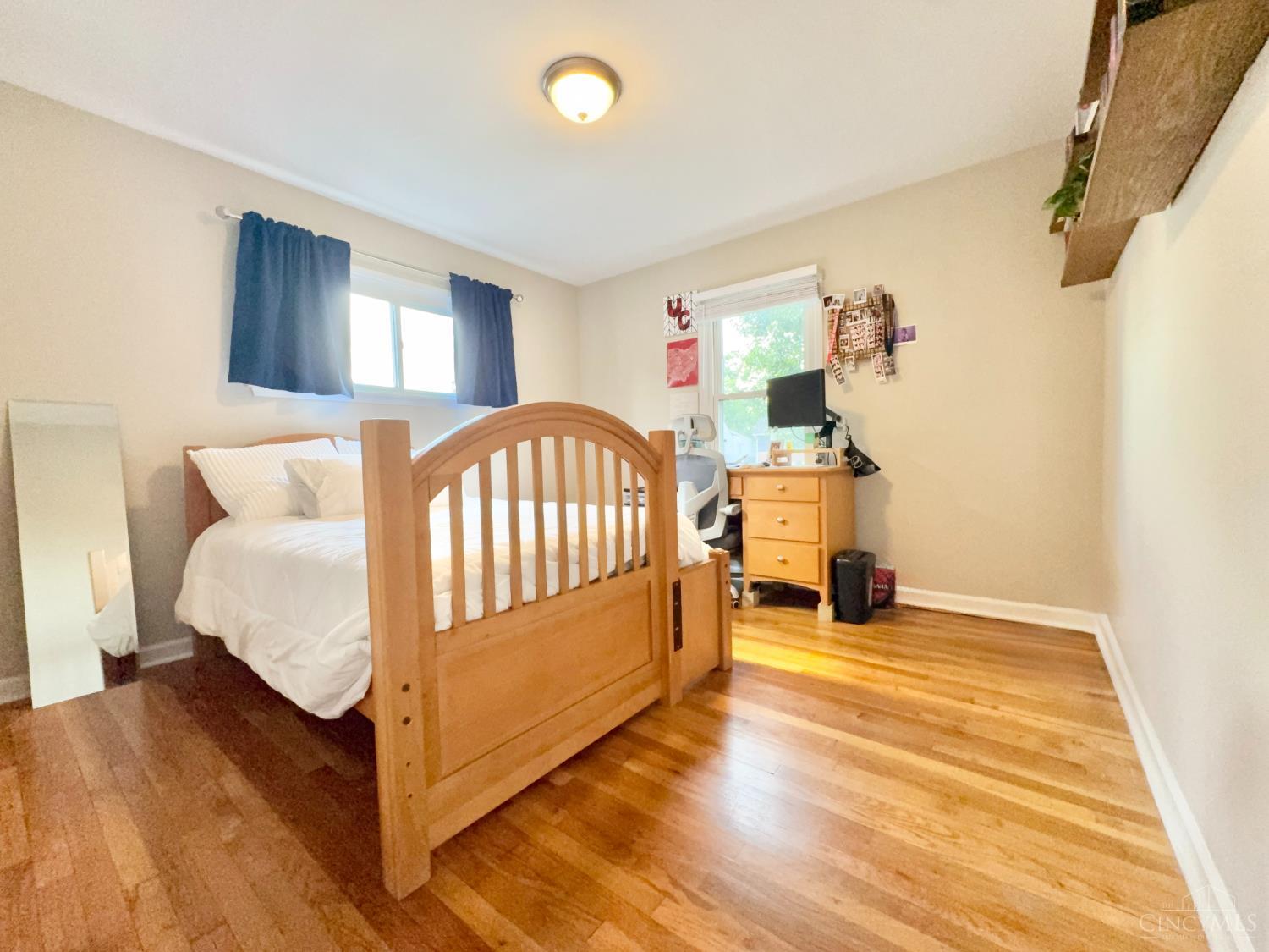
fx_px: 513
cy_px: 476
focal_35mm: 14
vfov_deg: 85.7
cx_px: 634
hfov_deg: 102.1
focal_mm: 2.22
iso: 200
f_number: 2.2
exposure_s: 1/120
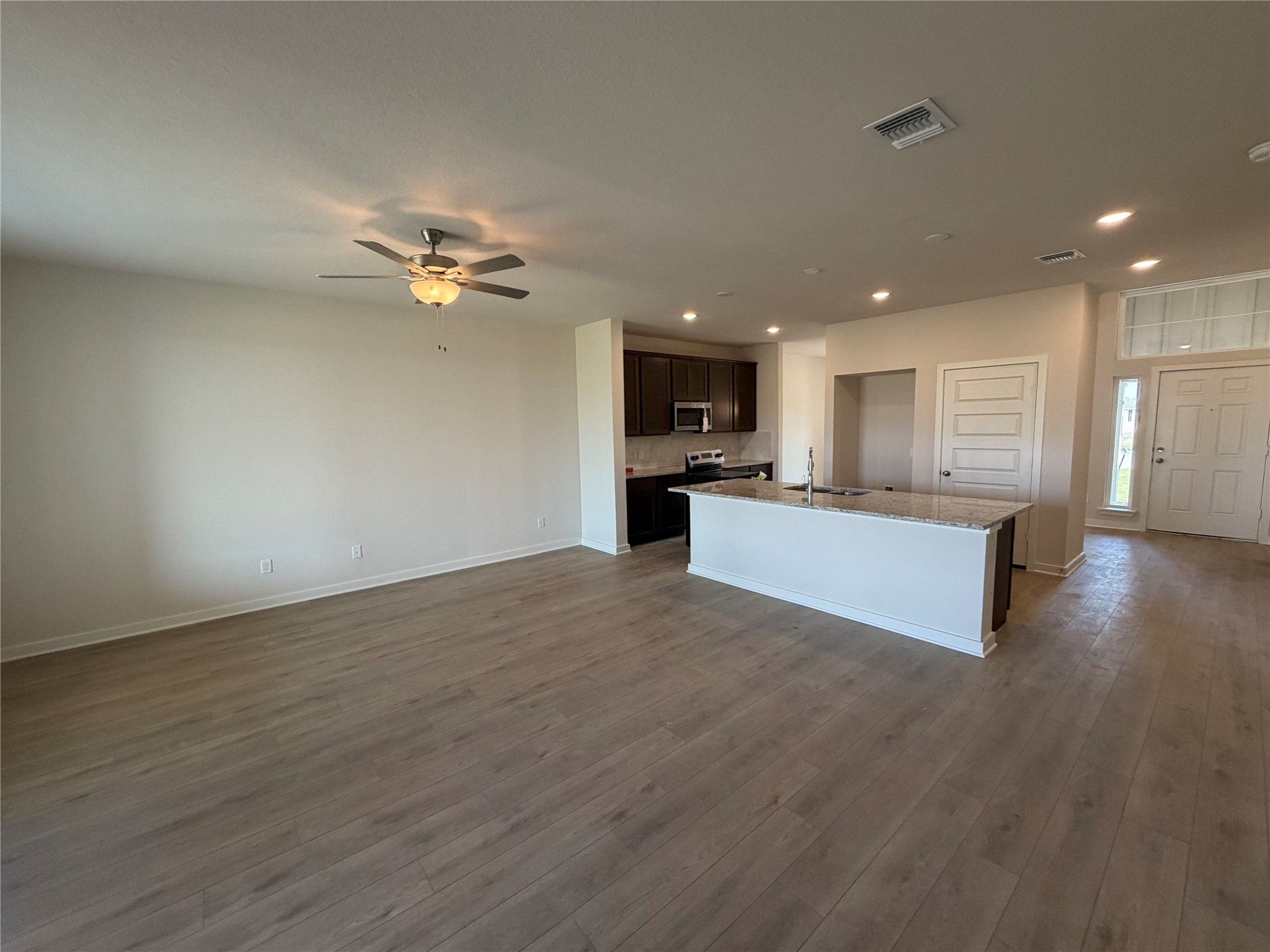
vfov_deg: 85.7
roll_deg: +1.6
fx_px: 514
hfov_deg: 102.1
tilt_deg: -6.4
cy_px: 476
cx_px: 635
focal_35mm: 14
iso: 200
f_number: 2.2
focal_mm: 2.22
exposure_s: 1/121
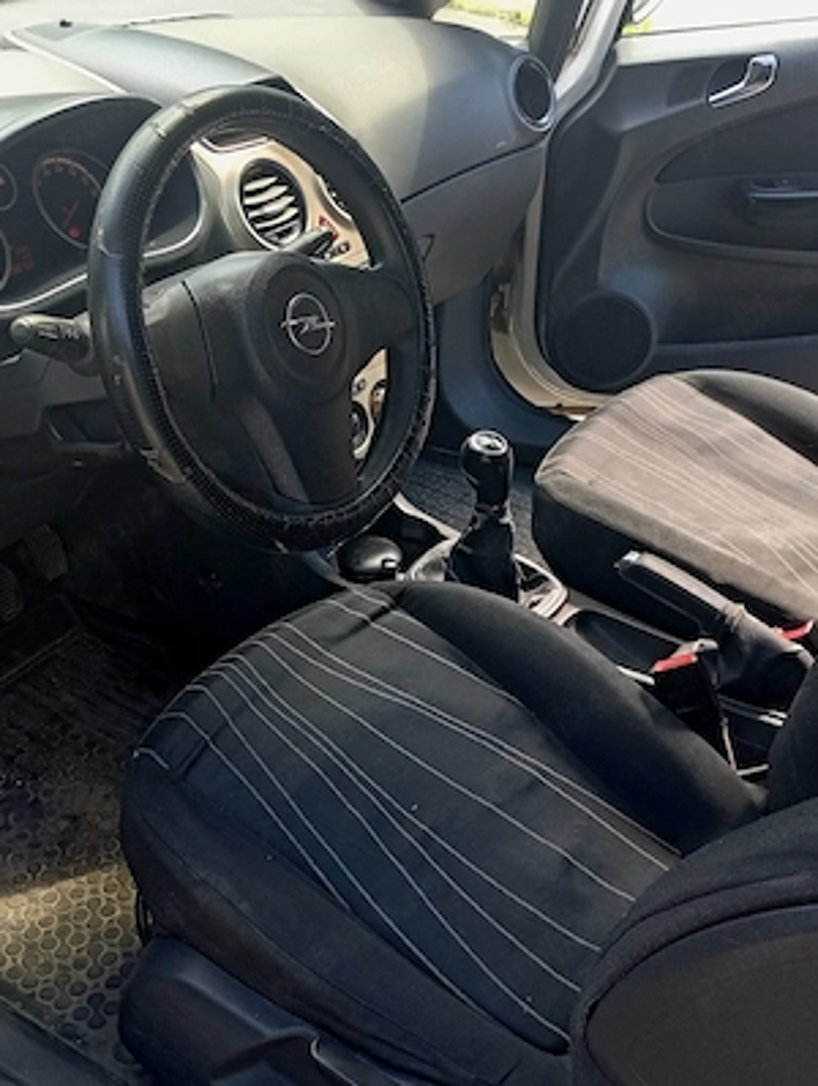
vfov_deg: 42.9
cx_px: 409
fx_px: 1382
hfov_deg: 33.0
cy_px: 543
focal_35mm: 44
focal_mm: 3.84
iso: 50
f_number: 1.8
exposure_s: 1/108
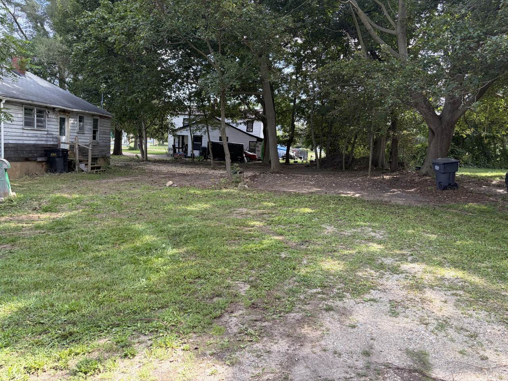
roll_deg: -1.9
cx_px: 254
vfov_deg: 53.1
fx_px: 382
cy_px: 190
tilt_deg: -4.2
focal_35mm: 26
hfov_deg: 67.3
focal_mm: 5.96
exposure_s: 1/265
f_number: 1.6
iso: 40
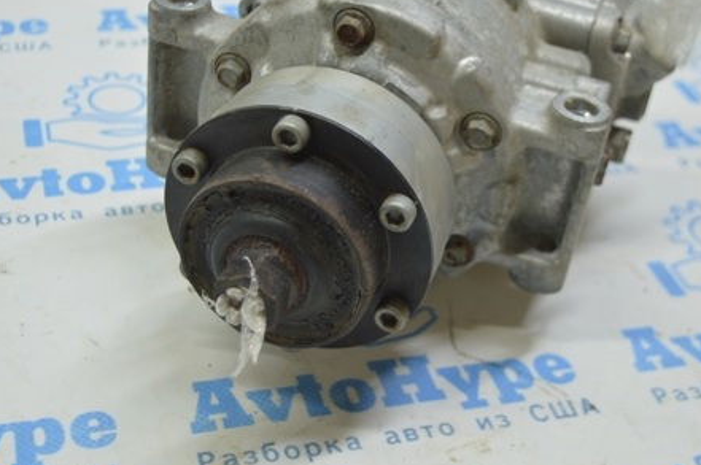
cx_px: 324
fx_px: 1186
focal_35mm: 61
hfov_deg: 32.9
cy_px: 179
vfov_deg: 22.2
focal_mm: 28
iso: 400
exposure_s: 1/60
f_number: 4.2
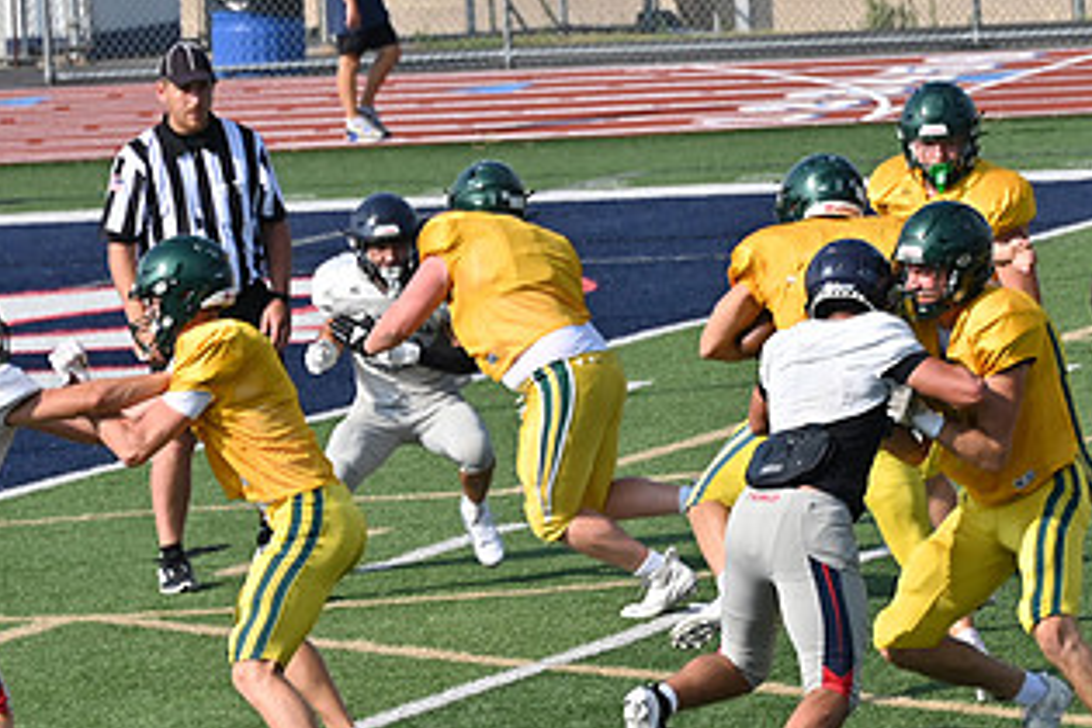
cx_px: 825
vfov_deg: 3.1
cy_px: 407
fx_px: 13406
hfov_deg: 4.7
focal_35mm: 442
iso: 110
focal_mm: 160
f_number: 5.6
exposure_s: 1/800
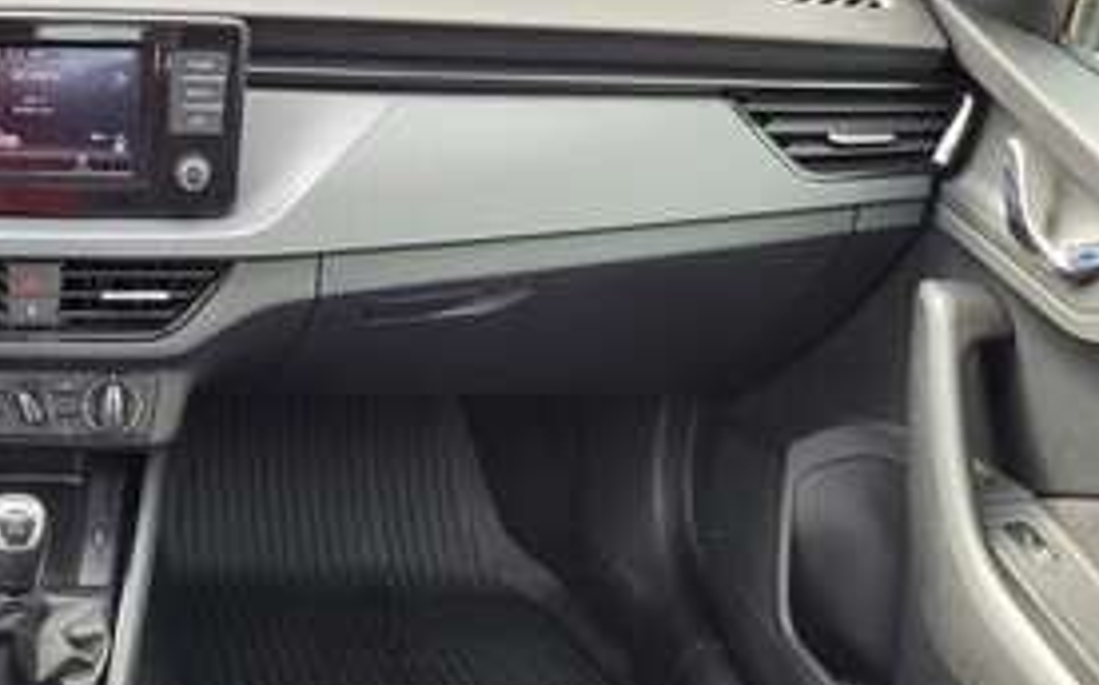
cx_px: 8
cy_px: 611
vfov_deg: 22.9
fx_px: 1646
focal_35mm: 55
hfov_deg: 33.8
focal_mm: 5.4
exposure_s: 1/120
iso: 80
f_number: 1.8
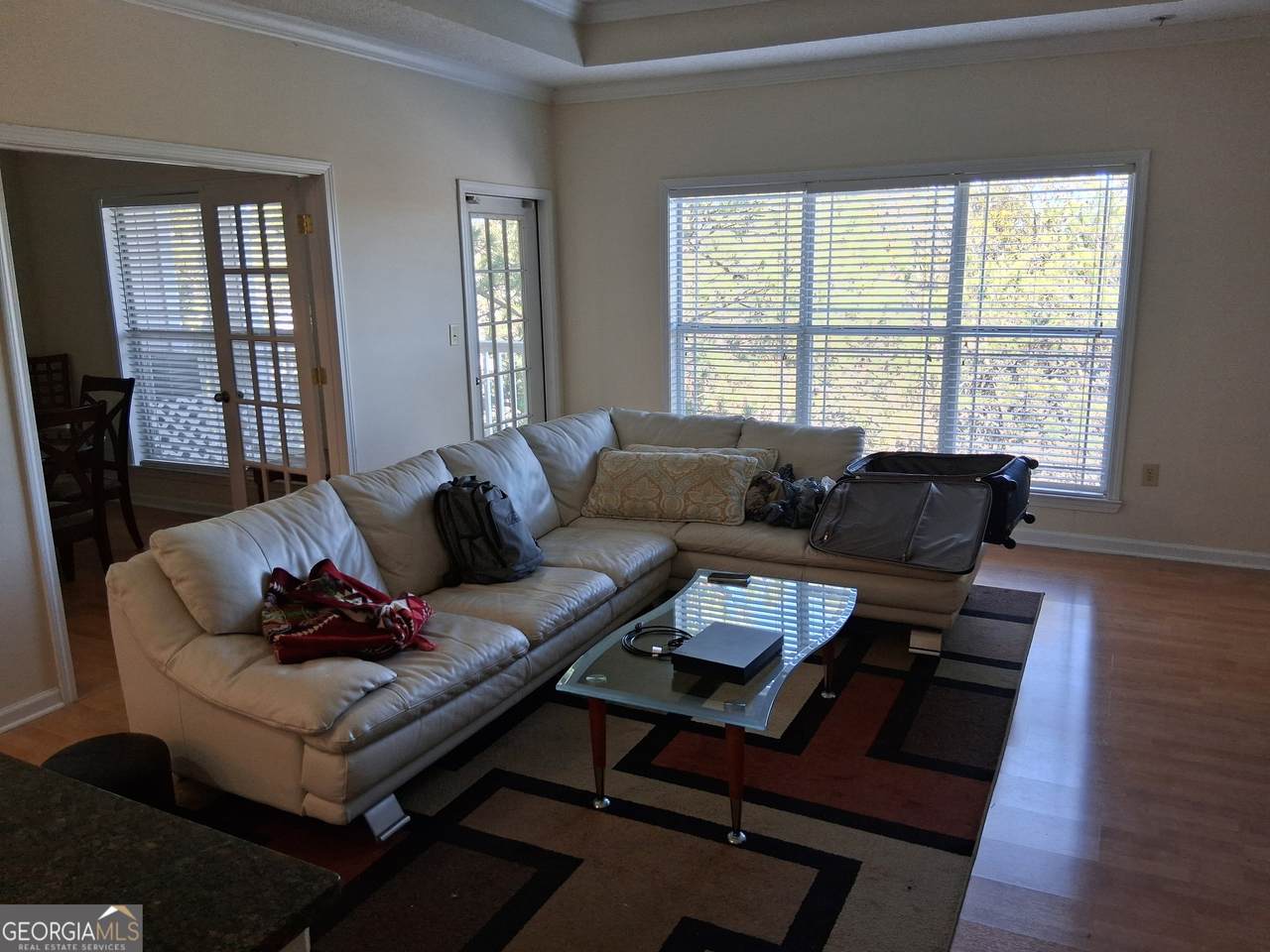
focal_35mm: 26
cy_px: 476
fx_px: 954
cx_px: 635
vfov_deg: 53.1
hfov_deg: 67.3
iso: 100
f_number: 1.8
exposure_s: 1/120
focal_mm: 3.98
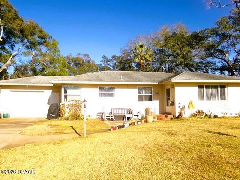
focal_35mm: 24
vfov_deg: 56.8
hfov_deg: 71.6
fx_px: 166
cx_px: 120
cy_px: 90
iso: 100
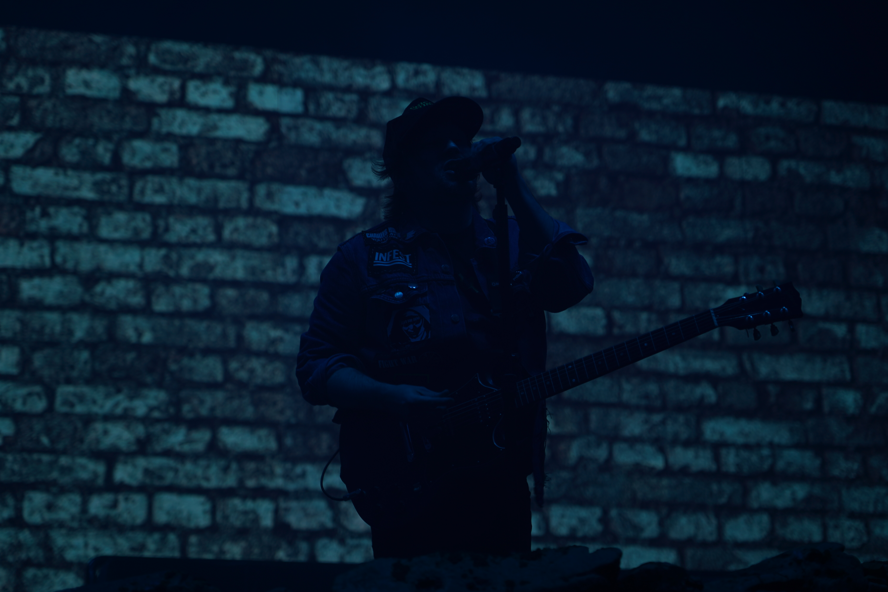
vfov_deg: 13.0
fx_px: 2590
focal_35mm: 105
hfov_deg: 19.5
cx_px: 444
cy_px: 296
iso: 100
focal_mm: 105
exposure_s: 1/125
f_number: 4
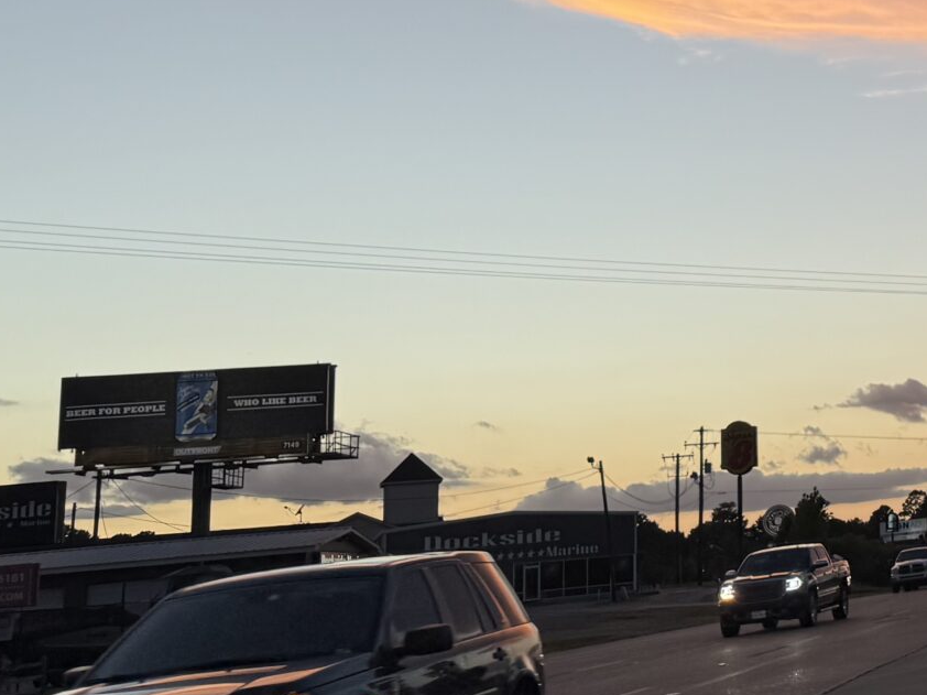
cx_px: 1310
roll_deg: +5.3
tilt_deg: +13.8
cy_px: 50
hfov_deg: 22.7
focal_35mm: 73
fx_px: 1954
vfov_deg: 19.7
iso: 80
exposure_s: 1/294
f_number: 1.78
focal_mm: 6.76
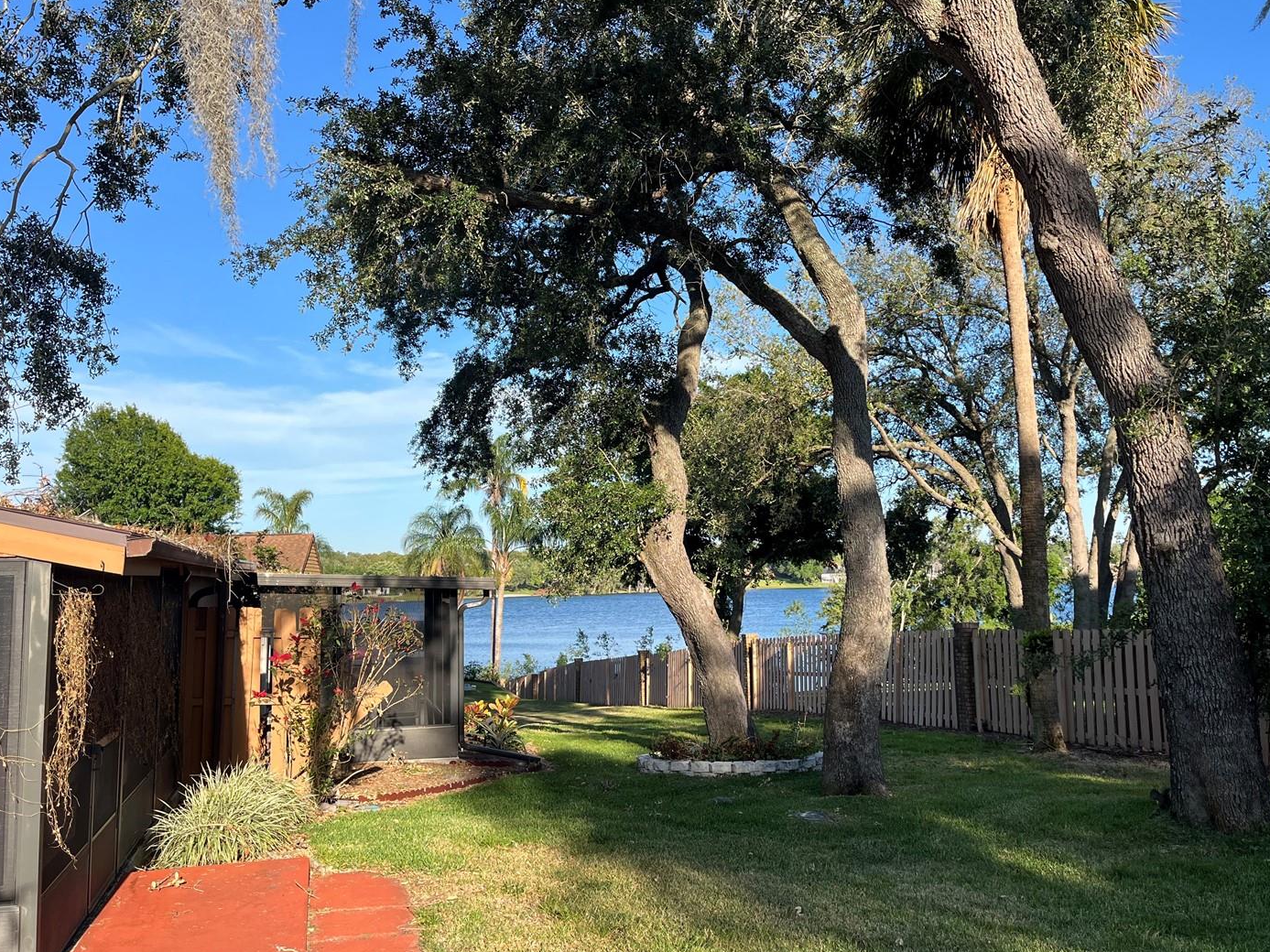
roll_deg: +2.2
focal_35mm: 30
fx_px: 1101
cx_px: 647
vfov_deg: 46.8
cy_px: 457
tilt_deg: +5.6
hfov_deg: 60.0
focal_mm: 5.1
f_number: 1.6
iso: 50
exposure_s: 1/1517
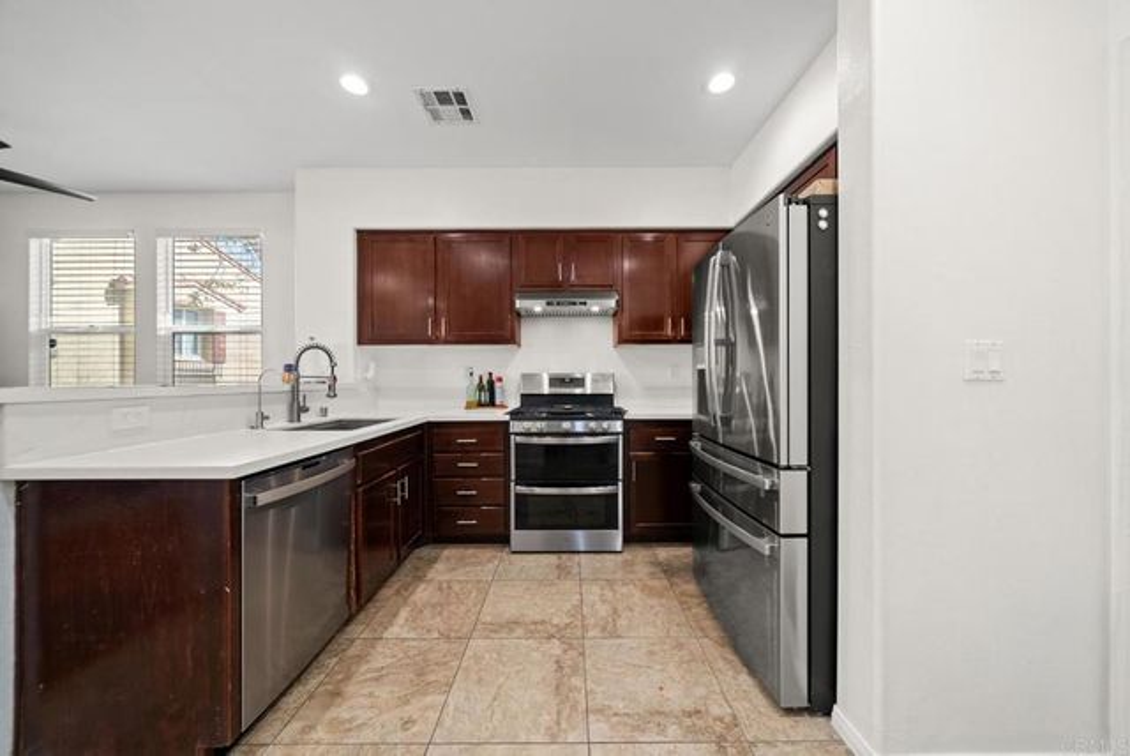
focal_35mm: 12
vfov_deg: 90.1
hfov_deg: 112.6
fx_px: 377
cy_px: 378
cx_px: 565
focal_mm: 12
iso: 250
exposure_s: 1/2.5
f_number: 6.3
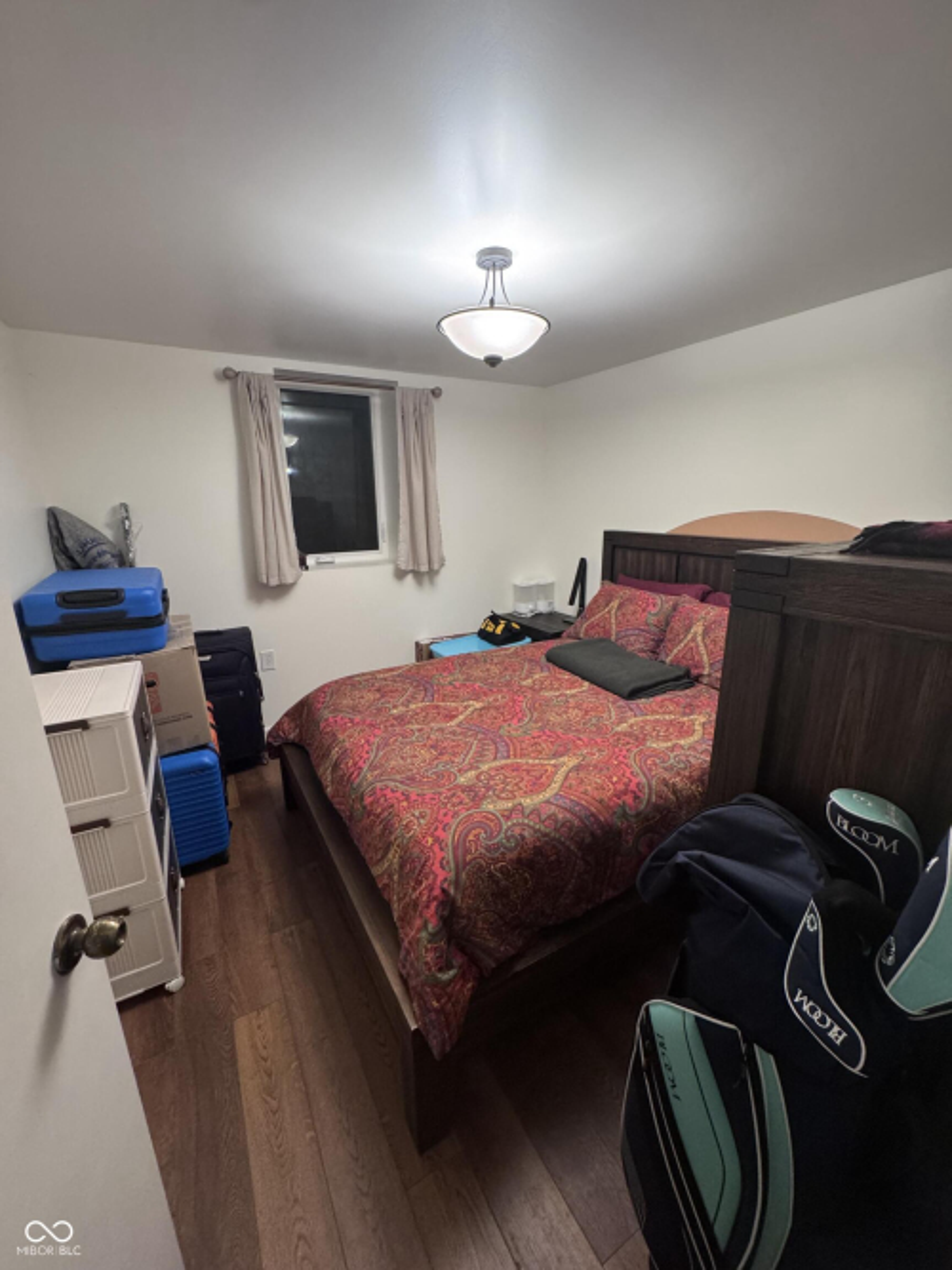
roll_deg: +1.8
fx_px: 514
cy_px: 635
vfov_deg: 102.1
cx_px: 476
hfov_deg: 85.7
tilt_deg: -15.7
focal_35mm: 14
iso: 400
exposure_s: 1/60
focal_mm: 2.22
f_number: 2.2
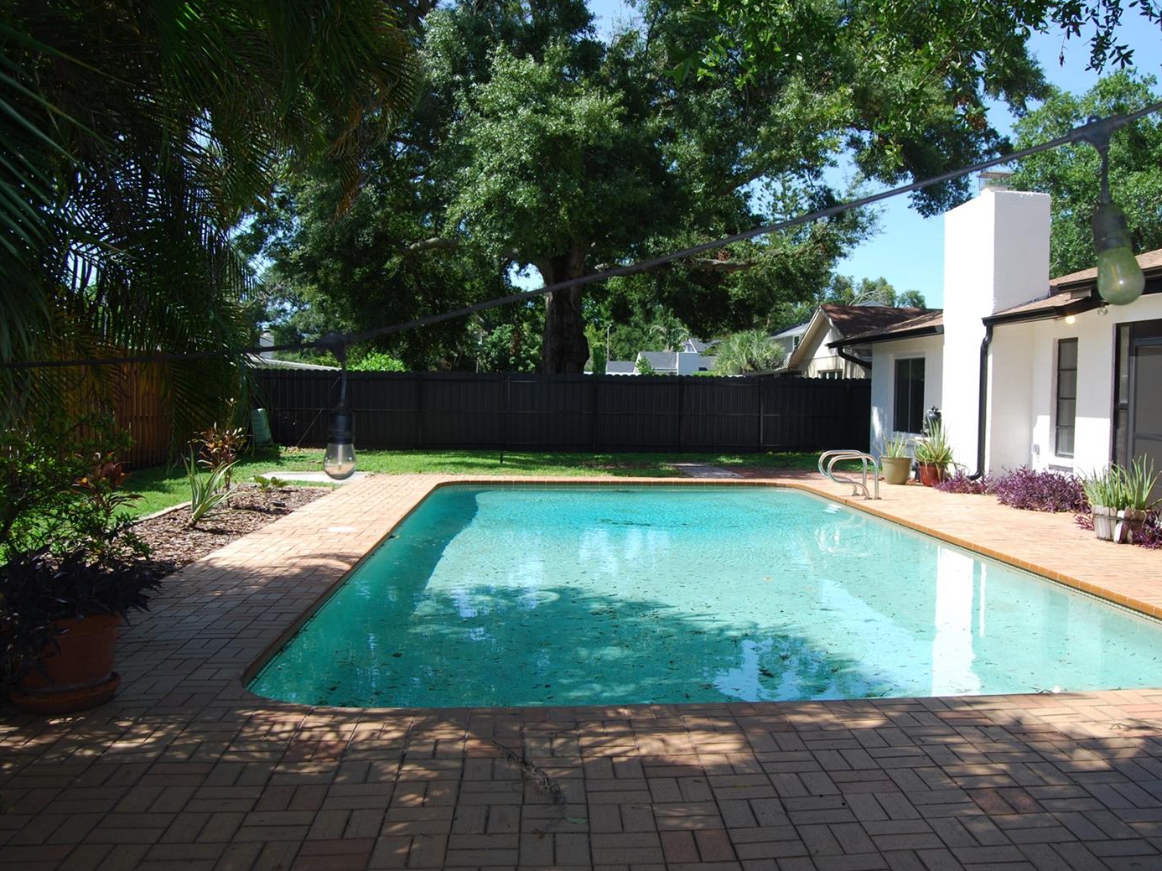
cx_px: 666
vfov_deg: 46.8
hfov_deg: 59.7
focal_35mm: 30
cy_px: 442
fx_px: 1007
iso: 100
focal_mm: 18
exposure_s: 1/200
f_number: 6.3
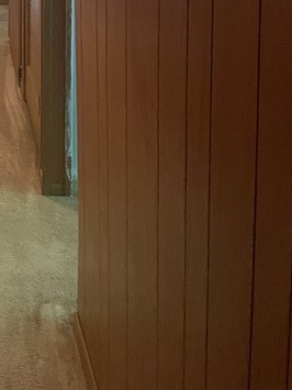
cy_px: -169
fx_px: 844
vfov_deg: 22.2
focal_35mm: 75
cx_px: -89
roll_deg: +0.7
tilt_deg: -5.8
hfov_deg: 18.3
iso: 500
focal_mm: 4.2
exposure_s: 1/40
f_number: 1.6
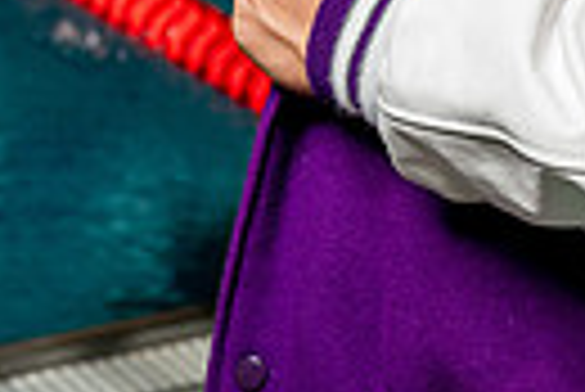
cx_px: 634
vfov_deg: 7.4
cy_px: -608
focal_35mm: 173
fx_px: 2814
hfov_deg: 11.7
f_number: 6.3
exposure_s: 1/250
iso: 640
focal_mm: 50
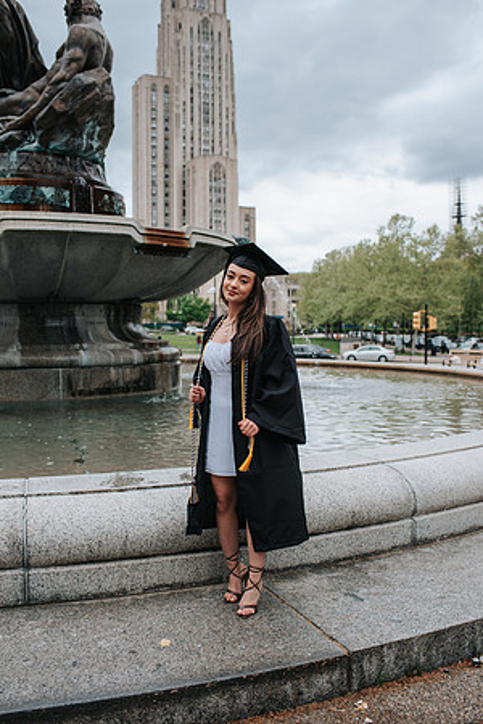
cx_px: 242
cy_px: 362
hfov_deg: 37.9
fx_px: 704
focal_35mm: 35
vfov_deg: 54.4
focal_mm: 35
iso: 125
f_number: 3.5
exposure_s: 1/800
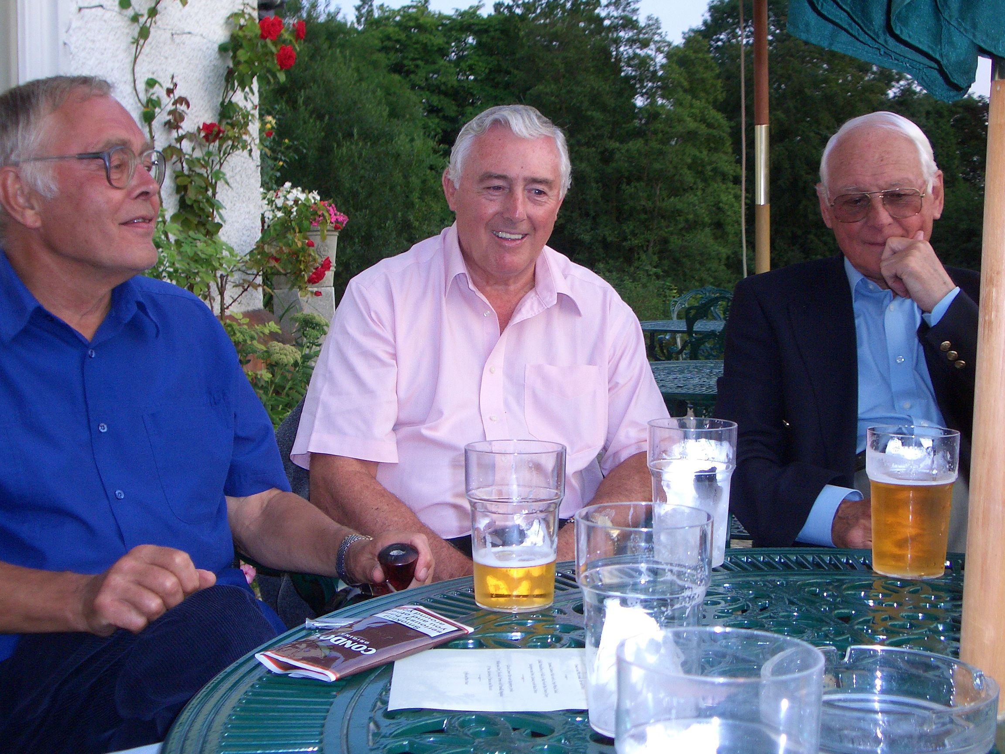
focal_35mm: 49
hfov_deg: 38.9
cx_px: 502
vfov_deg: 29.7
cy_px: 377
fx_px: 1423
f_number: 3.1
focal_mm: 8.2
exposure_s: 1/125
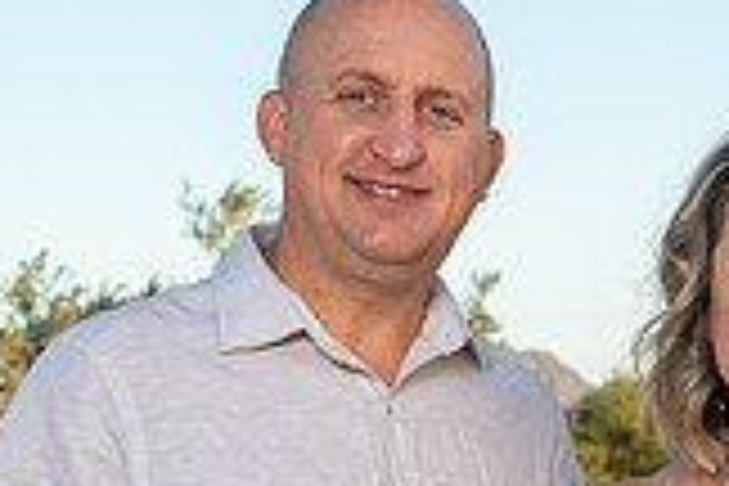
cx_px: 1004
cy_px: 547
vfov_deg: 7.6
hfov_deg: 11.1
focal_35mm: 179
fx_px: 3624
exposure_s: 1/160
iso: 100
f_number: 8
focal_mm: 50
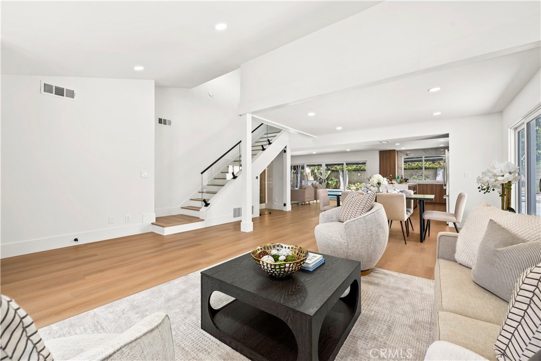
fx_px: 225
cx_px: 270
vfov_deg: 77.3
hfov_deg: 100.4
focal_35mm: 15
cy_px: 180
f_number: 8
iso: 160
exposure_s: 1/10
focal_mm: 15
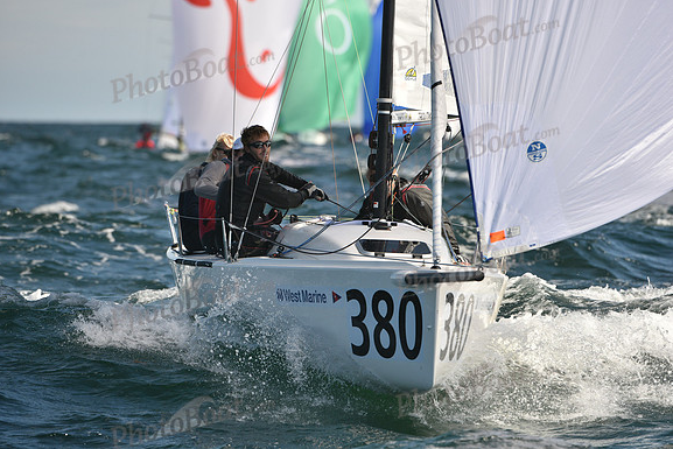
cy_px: 224
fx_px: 7517
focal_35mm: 402
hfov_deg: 5.1
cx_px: 336
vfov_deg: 3.4
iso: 250
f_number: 6.3
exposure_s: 1/1250
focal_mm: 400
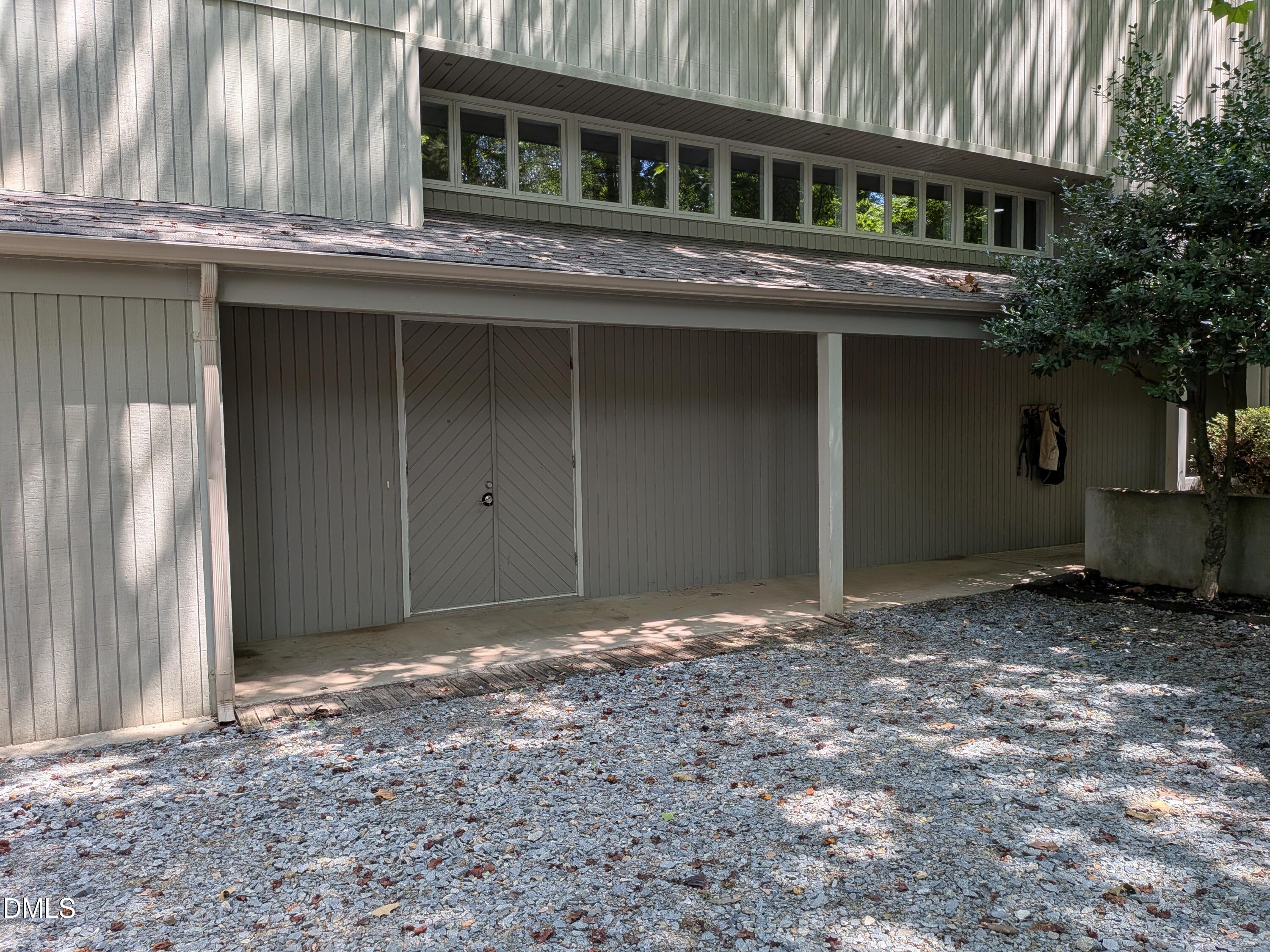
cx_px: 635
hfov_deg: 71.6
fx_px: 881
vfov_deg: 56.8
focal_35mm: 24
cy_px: 476
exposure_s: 1/1495
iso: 27
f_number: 1.7
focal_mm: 4.53
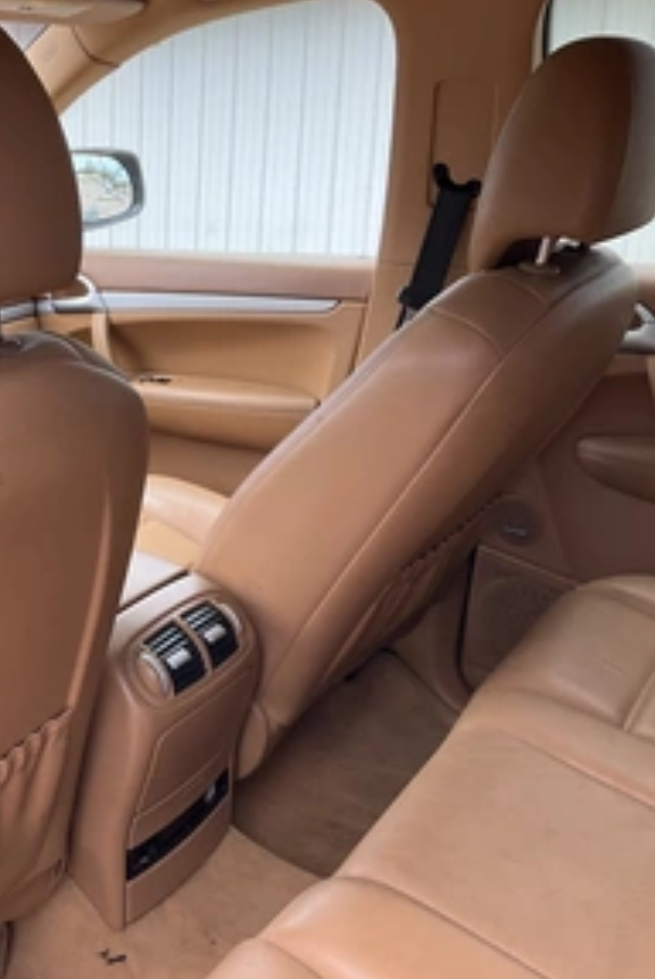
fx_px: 1143
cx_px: 85
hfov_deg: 30.8
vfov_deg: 46.3
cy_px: 471
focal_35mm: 42
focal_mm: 3
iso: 25
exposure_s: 1/190
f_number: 1.8
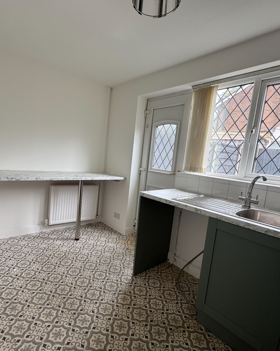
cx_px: 123
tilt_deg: -7.9
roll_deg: -4.0
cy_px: 182
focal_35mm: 19
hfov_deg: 70.6
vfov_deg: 83.3
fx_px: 197
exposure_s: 1/99
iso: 50
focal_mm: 2.22
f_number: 2.2
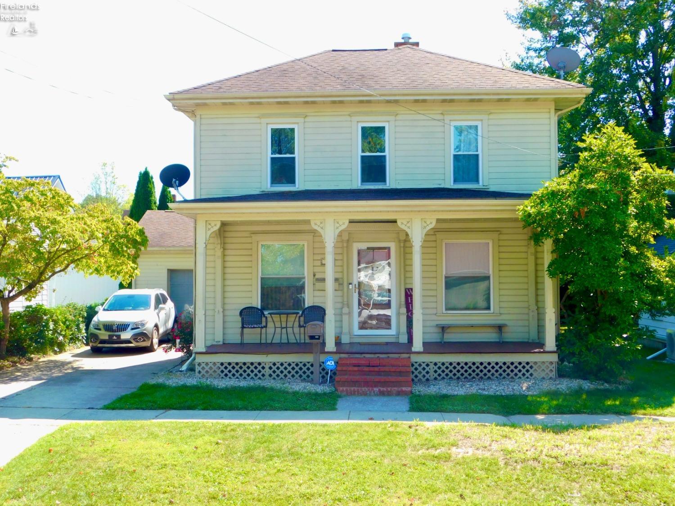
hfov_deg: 42.1
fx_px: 877
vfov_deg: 32.2
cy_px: 253
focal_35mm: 45
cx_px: 338
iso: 125
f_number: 3.7
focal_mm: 8
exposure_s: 1/200
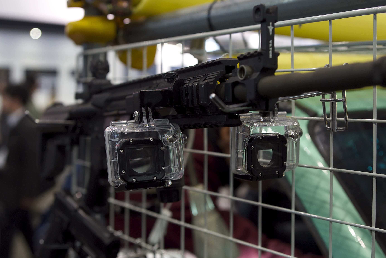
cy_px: 129
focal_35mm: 52
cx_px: 193
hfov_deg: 38.2
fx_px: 558
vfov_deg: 26.0
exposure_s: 1/50
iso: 1250
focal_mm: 35
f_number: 3.2
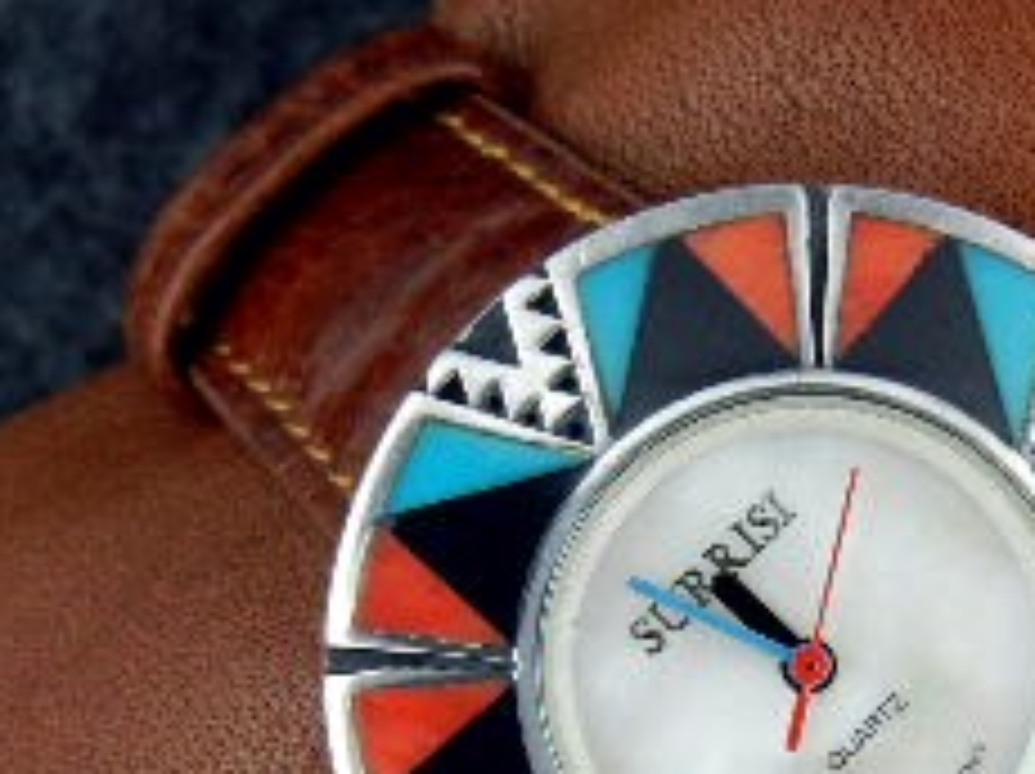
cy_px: 680
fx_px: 4331
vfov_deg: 10.2
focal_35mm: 145
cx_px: 842
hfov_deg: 13.6
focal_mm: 9.3
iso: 200
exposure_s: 1/4.6
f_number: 3.9
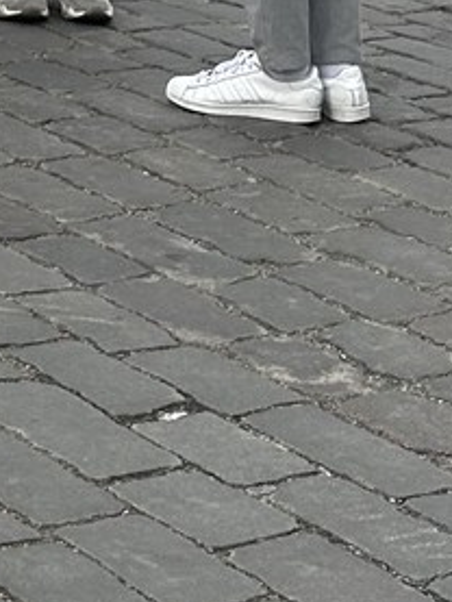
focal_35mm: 150
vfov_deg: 12.4
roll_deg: +0.9
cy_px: -339
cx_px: -493
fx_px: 2610
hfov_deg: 9.2
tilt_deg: -4.3
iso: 50
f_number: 1.5
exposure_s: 1/1488
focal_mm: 5.7
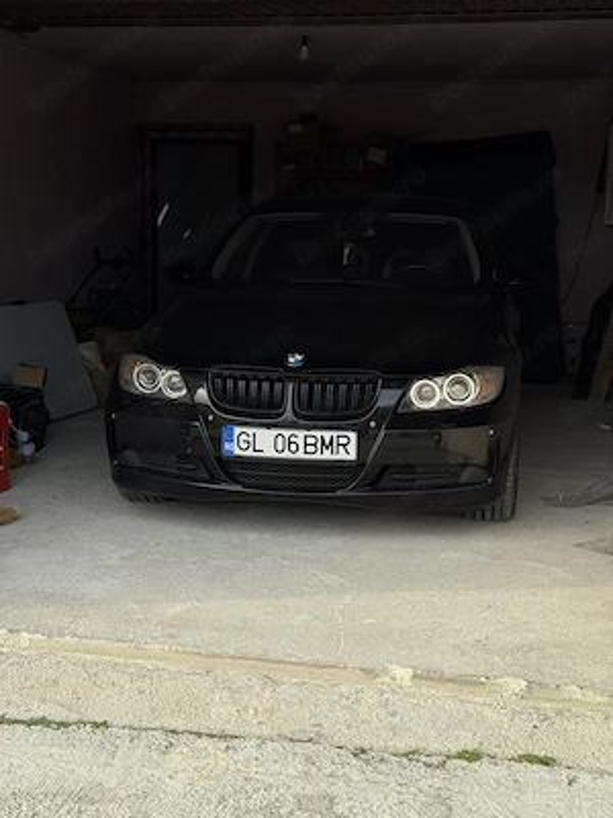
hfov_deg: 30.3
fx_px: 1133
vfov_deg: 39.7
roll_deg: -1.4
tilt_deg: -9.0
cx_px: 306
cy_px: 409
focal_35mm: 48
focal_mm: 6.76
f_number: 1.78
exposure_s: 1/461
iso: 64
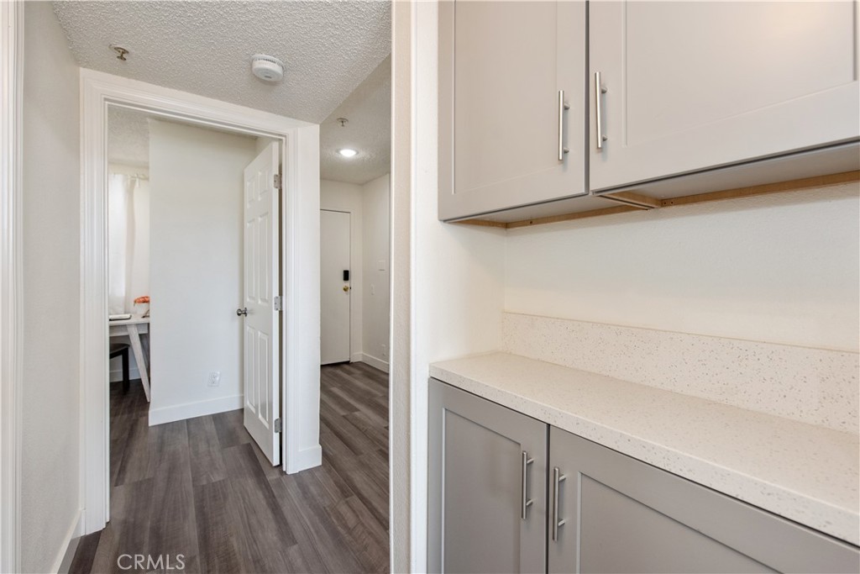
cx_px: 430
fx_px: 358
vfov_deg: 77.3
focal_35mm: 15
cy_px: 287
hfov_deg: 100.4
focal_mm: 15
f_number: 5
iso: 800
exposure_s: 1/100
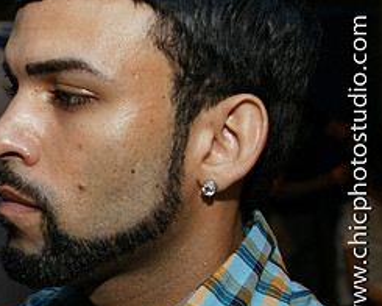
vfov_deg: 19.2
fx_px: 904
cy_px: 126
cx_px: -55
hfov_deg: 22.3
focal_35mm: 80
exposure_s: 1/160
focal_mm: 24
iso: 800
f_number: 3.2
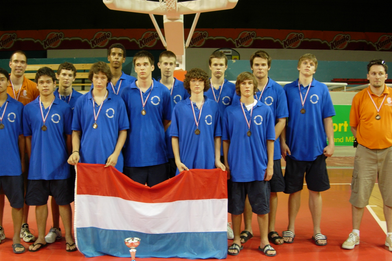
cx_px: 182
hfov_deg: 41.1
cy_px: 161
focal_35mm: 48
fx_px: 523
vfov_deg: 28.0
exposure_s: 1/15.5
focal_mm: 8.5
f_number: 2.9
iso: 64
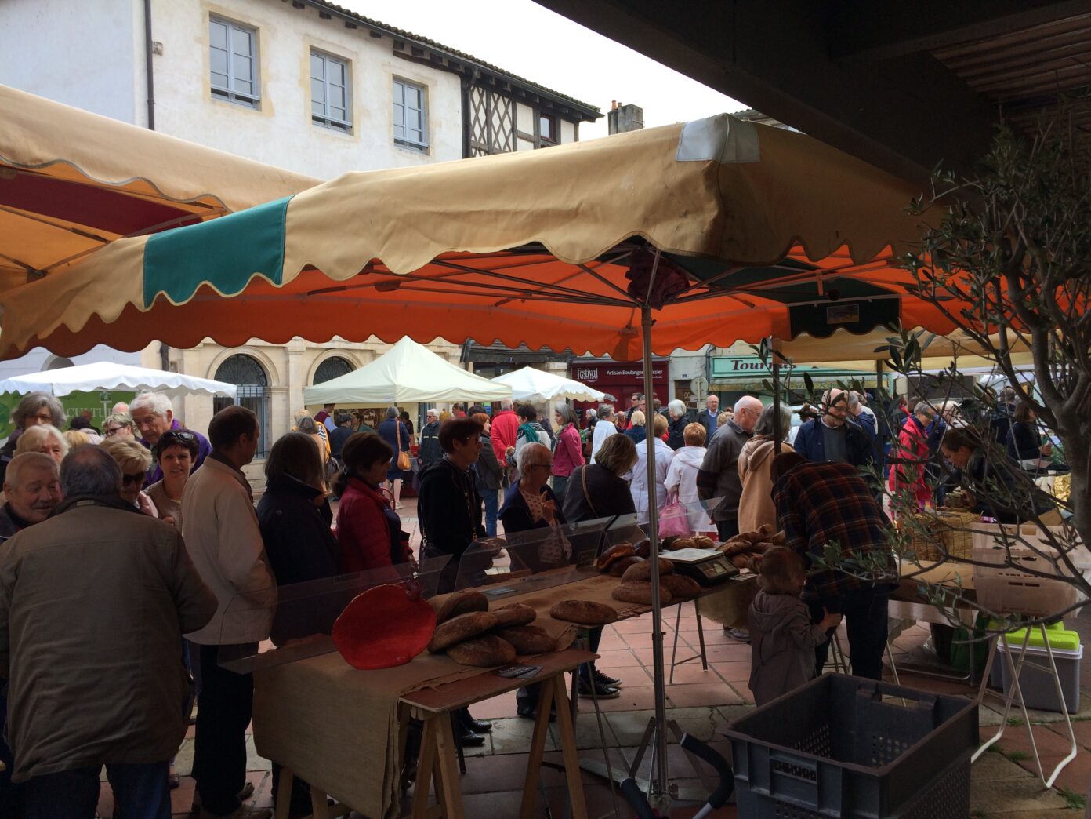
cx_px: 546
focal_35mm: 29
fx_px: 914
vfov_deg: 48.2
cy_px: 410
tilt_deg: -6.0
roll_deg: +0.0
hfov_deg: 61.7
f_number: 2.2
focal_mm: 4.15
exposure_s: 1/398
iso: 32
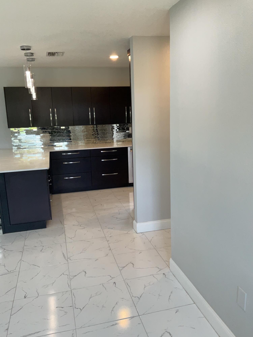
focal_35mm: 29
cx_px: 126
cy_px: 168
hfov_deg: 48.2
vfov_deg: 61.7
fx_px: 283
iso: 64
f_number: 1.8
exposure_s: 1/120
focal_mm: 3
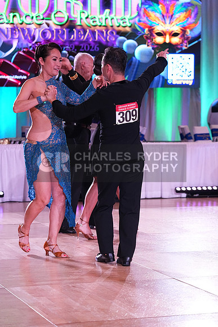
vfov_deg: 19.5
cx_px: 109
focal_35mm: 105
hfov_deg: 13.0
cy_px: 164
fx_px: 953
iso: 3200
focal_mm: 105
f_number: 4.5
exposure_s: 1/400
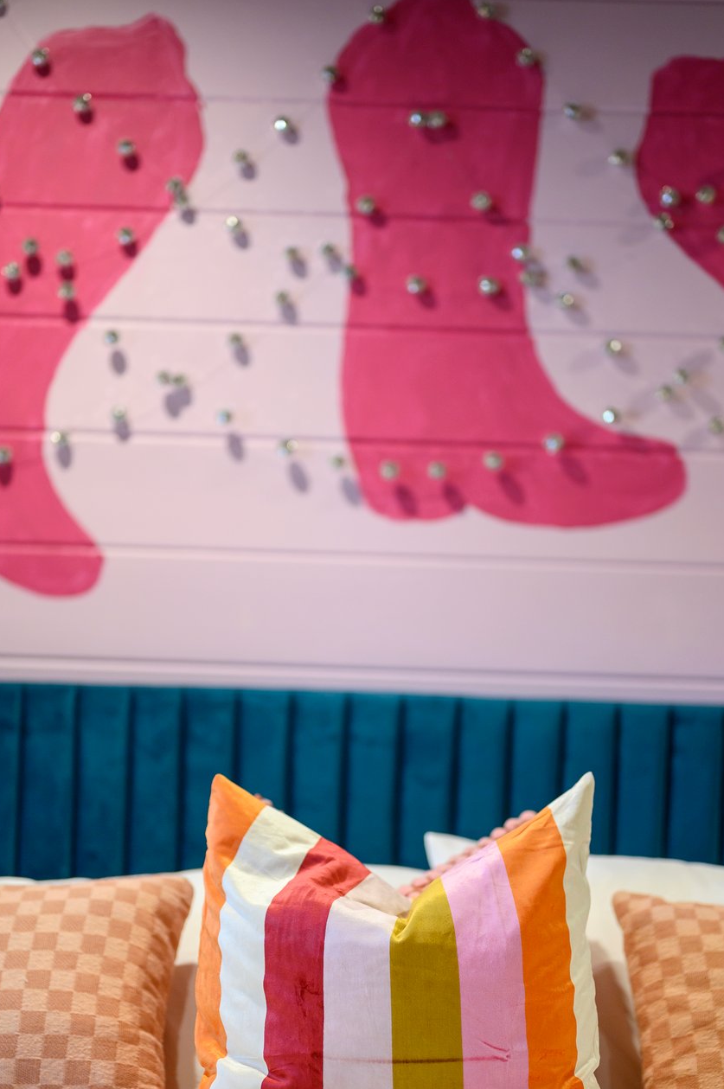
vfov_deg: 32.8
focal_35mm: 61
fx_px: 1844
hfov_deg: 22.2
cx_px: 366
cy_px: 647
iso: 500
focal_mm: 50
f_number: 1.8
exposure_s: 1/125
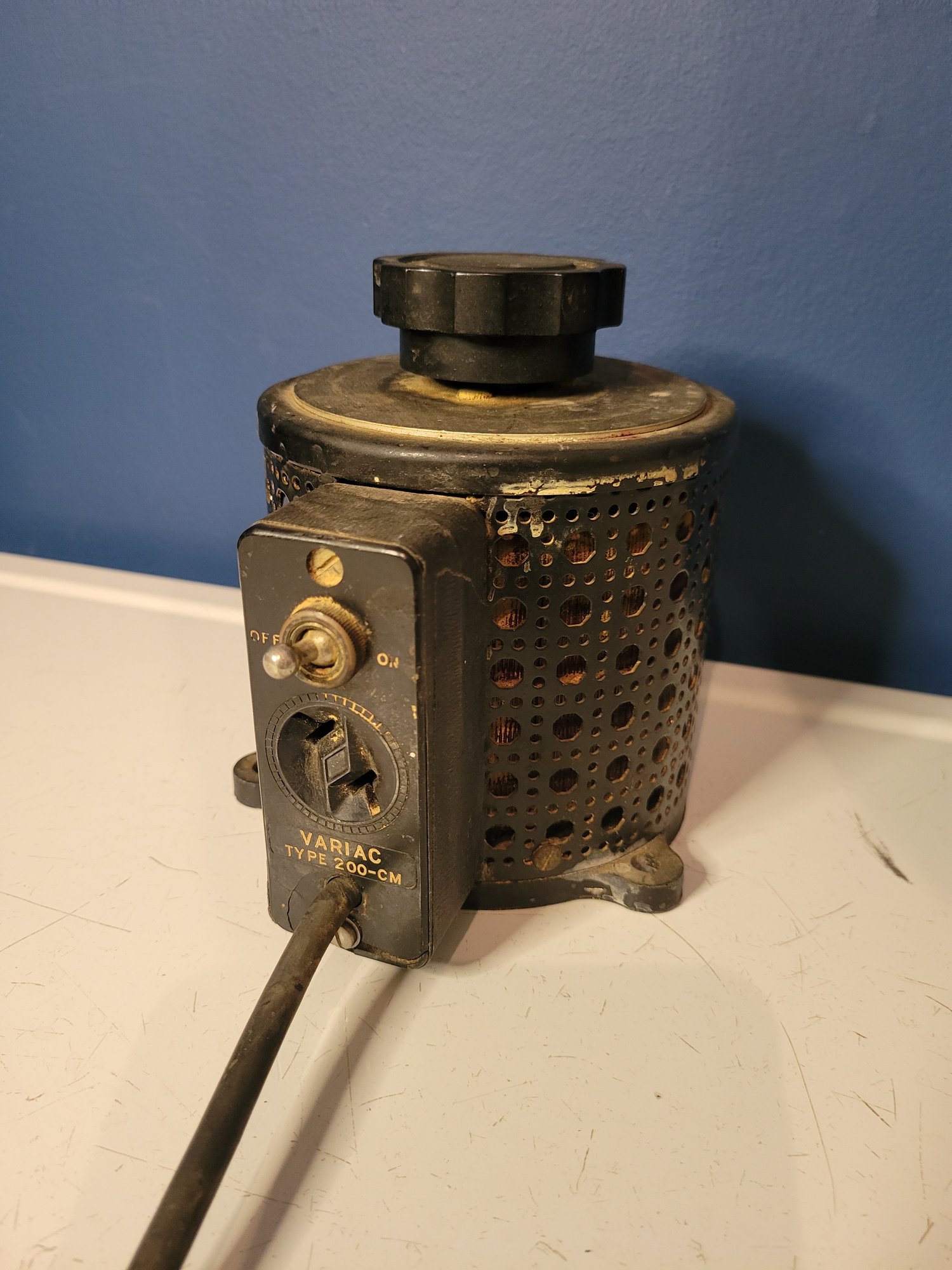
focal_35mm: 26
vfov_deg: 67.3
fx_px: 953
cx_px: 476
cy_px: 635
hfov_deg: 53.1
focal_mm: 5.4
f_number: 1.8
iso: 400
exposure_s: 1/40
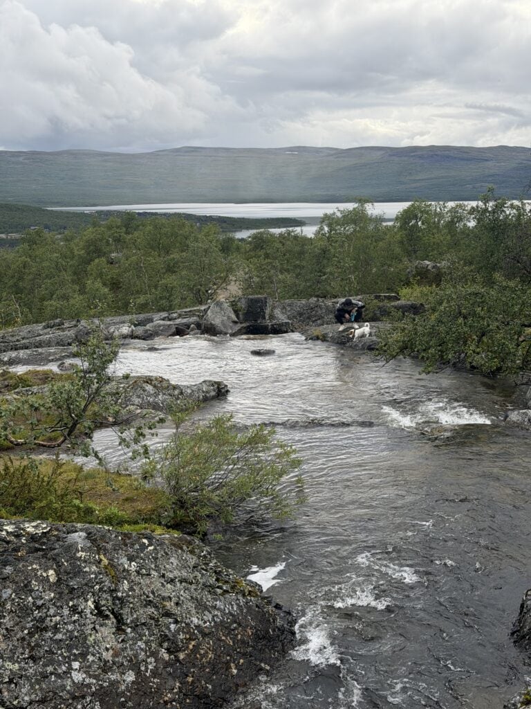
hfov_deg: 30.3
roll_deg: +0.1
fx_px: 982
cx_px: 266
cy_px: 354
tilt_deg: -8.8
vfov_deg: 39.7
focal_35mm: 48
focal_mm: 6.76
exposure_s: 1/1429
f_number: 1.78
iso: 80
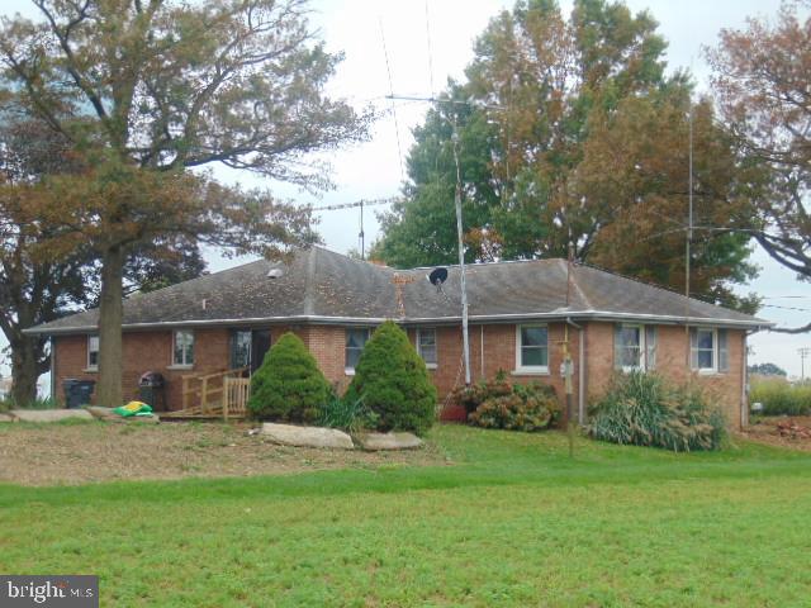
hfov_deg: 27.4
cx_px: 406
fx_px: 1663
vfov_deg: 20.7
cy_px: 304
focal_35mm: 71
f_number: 3.7
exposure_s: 1/250
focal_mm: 12.8
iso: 80
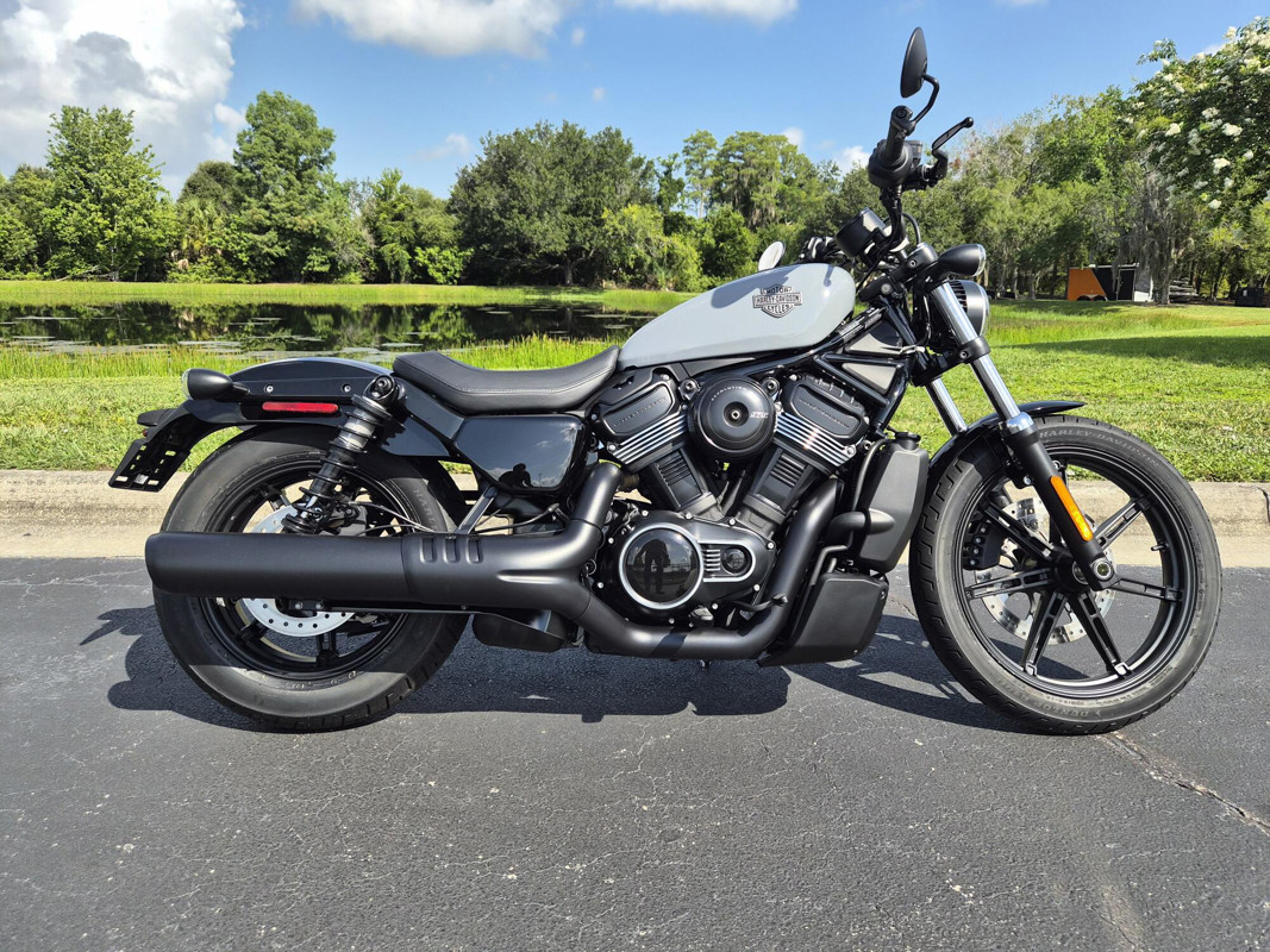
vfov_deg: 58.9
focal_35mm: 23
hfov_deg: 73.9
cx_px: 635
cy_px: 476
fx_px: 844
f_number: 1.8
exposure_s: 1/3264
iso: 80
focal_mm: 5.4
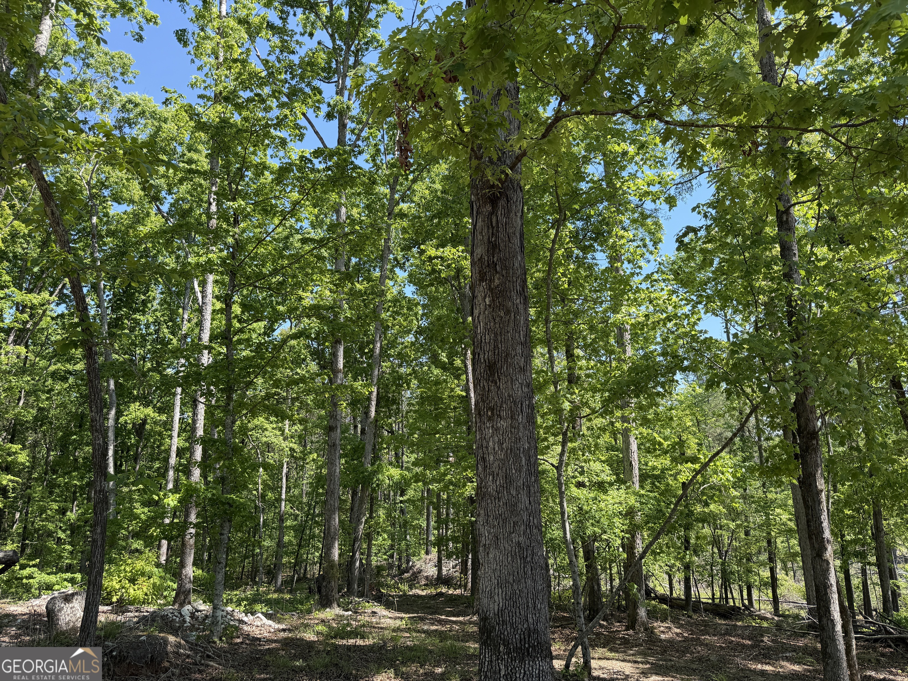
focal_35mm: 24
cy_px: 340
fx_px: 630
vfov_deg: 56.8
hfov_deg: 71.6
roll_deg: +1.3
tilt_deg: +12.6
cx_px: 454
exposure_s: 1/1156
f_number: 1.78
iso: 100
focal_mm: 6.76
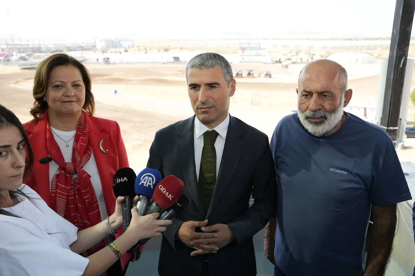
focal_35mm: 32
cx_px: 208
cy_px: 138
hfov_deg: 58.9
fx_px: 368
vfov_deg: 41.2
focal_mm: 31.9
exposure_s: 1/250
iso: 200
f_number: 5
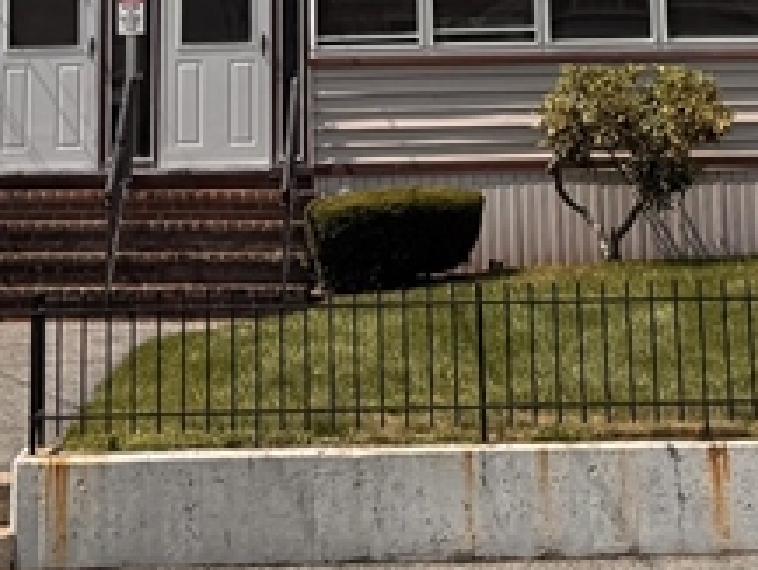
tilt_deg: +12.8
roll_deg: +0.4
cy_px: -430
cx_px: 426
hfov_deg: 17.4
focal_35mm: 113
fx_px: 2476
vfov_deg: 12.1
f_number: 1.78
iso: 80
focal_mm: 6.76
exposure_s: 1/5814
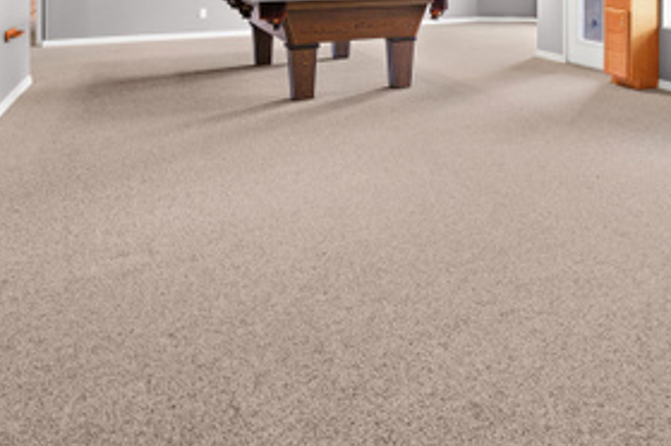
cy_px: -55
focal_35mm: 32
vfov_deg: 34.8
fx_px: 596
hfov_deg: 52.0
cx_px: 599
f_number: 7.1
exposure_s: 1/13
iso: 250
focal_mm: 14
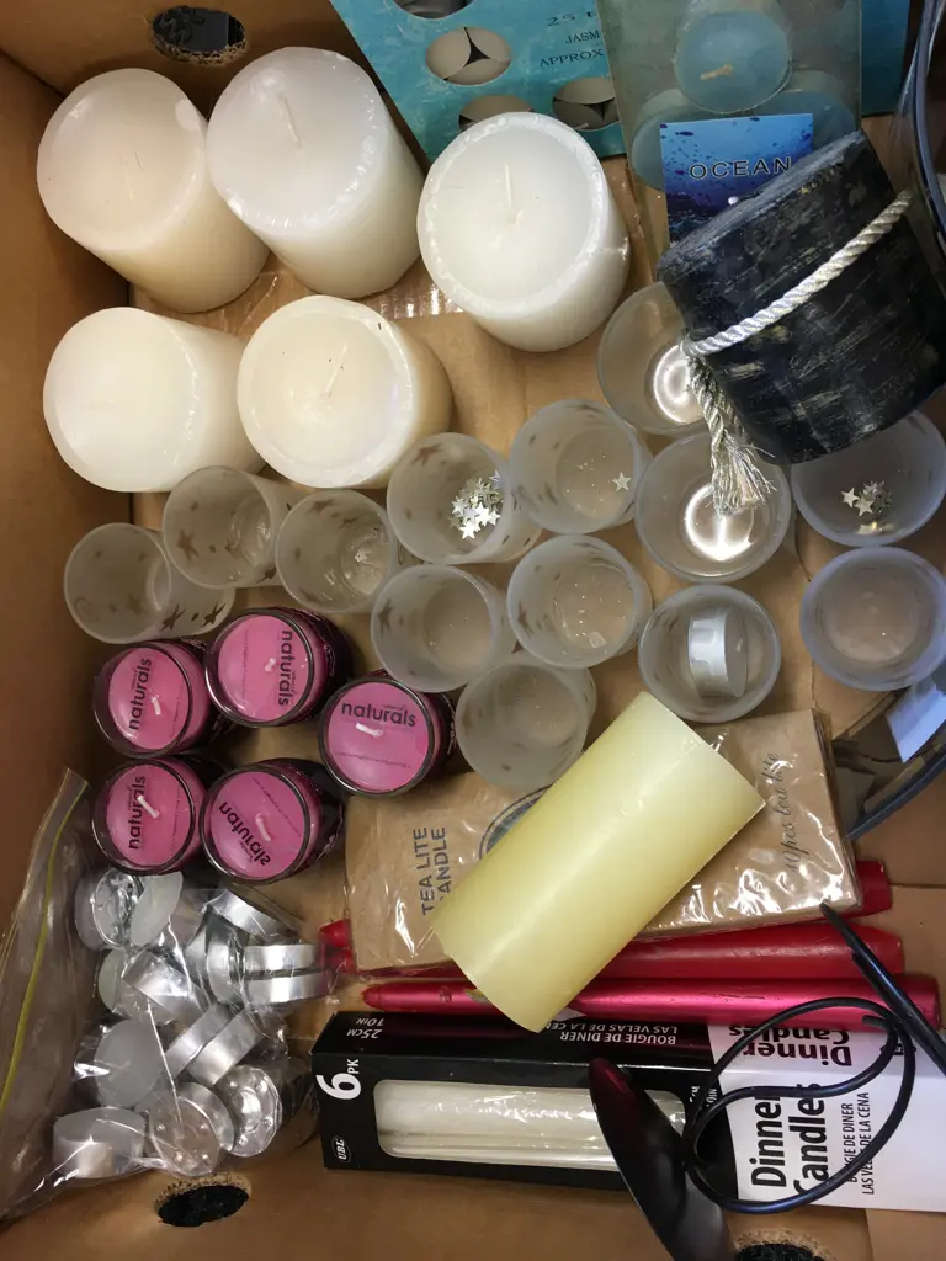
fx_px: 1057
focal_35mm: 29
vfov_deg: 61.7
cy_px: 630
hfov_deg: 48.2
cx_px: 473
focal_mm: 4.15
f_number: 2.2
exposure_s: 1/17
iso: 32
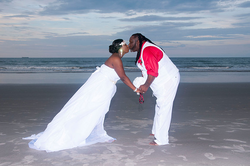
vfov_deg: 36.8
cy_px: 83
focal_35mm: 36
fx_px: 250
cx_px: 125
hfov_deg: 53.2
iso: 400
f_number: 5.6
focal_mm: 24
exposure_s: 1/200
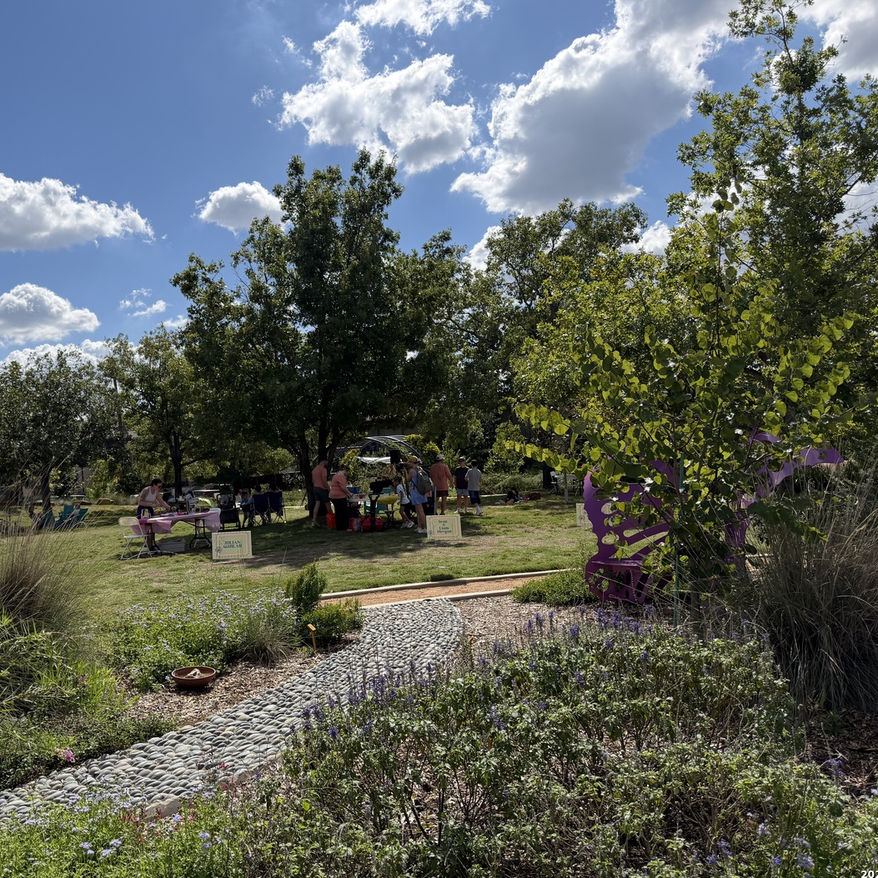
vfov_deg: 55.6
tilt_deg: +2.4
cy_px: 431
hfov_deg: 55.2
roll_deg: +5.6
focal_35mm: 29
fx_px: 832
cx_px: 349
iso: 100
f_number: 1.78
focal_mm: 6.76
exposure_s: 1/9091
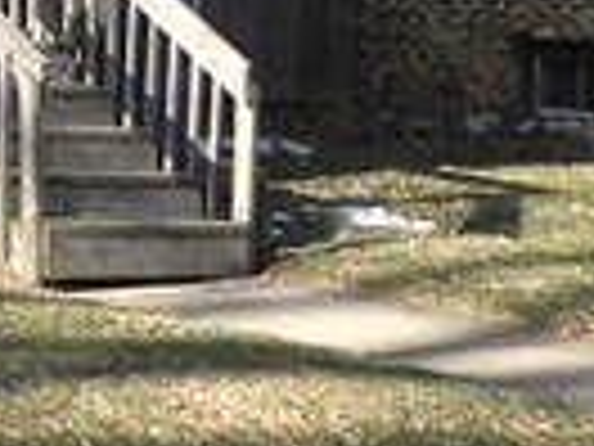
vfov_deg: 8.5
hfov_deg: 10.4
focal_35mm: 170
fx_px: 2917
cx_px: -720
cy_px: -306
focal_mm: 6.3
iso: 100
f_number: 3.8
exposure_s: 1/640
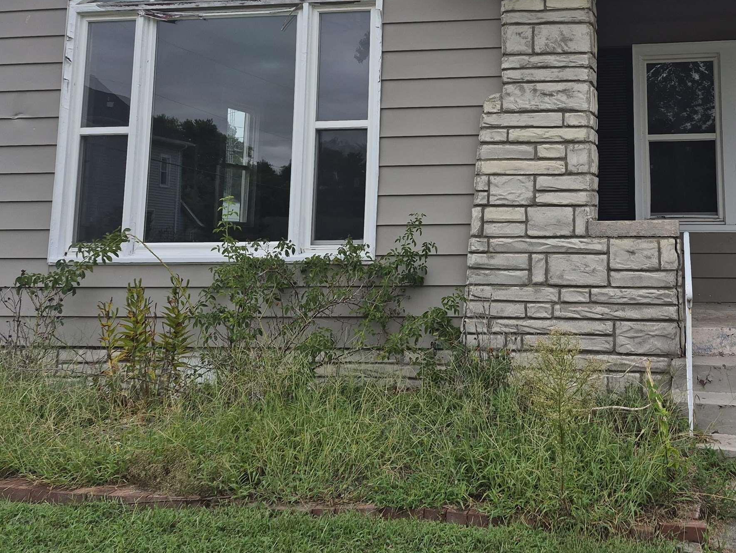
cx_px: 553
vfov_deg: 34.9
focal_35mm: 40
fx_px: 851
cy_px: 115
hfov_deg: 45.2
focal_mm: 5.4
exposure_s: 1/4576
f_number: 1.8
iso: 80
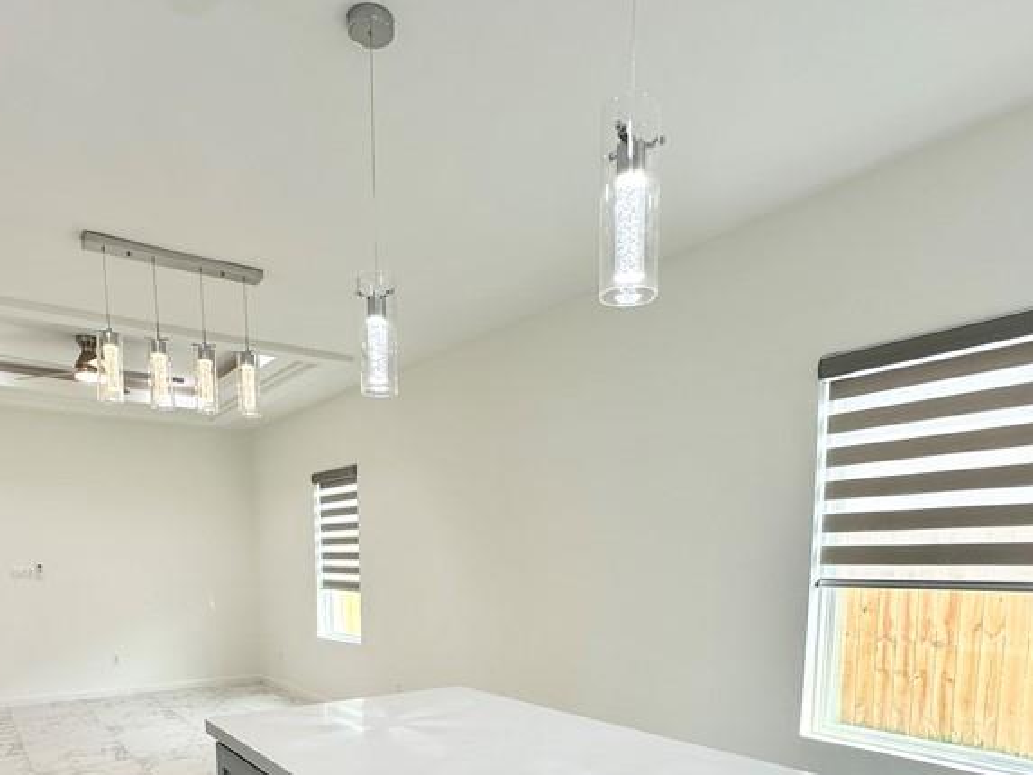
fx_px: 746
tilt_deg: -7.4
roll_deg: -0.1
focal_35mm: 25
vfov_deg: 50.3
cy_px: 660
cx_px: 490
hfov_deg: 69.3
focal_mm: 2.22
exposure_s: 1/140
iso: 40
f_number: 2.2
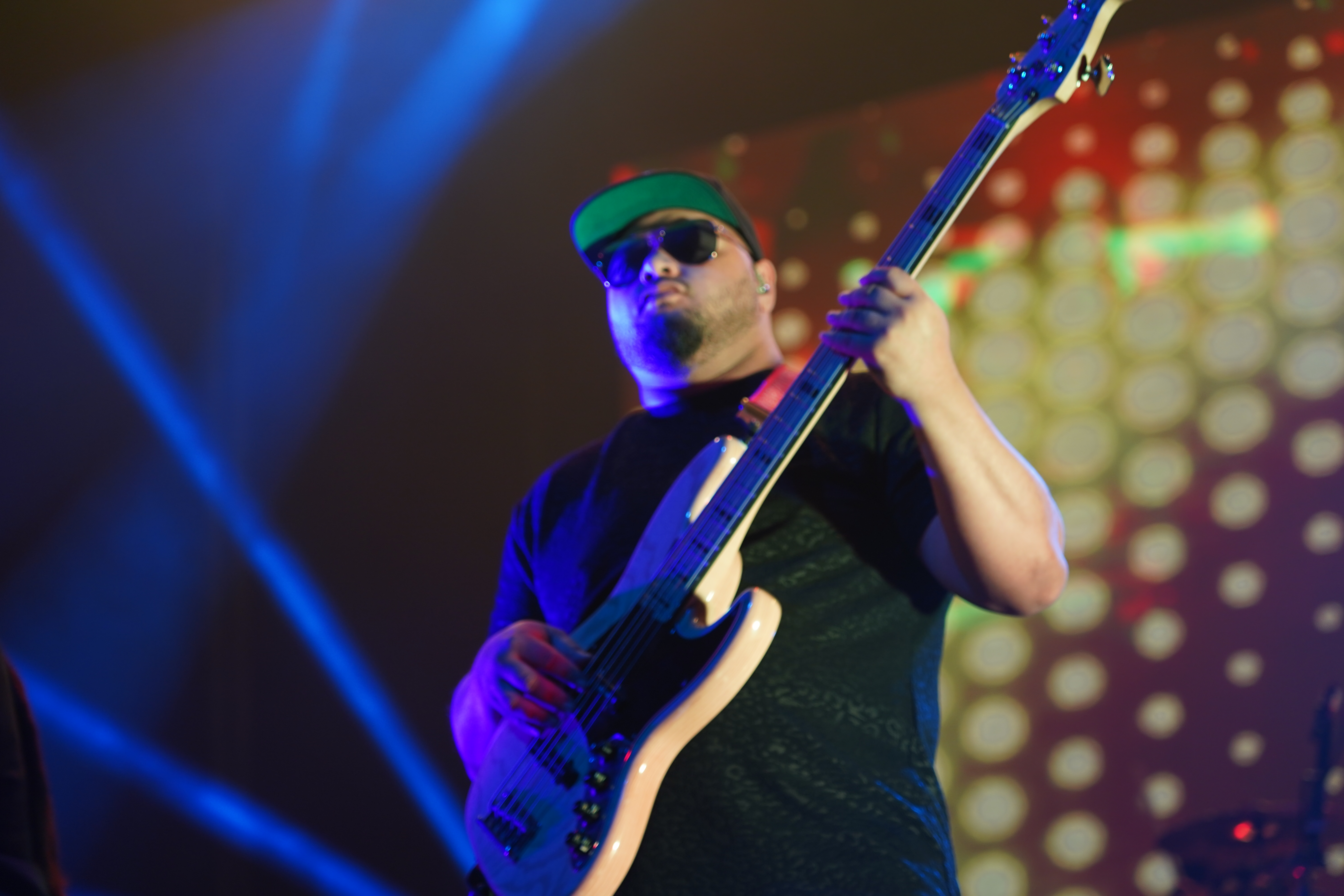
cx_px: 672
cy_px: 448
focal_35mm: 105
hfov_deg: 19.5
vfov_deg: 13.0
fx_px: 3920
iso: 640
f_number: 4
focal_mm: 105
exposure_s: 1/125
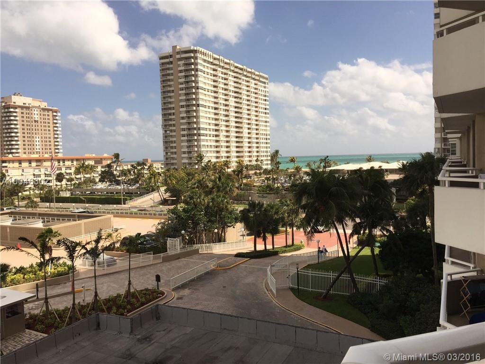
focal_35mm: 29
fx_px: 406
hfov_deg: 61.7
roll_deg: +0.0
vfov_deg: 48.2
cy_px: 182
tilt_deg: -2.3
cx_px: 242
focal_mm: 4.15
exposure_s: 1/2639
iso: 32
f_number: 2.2
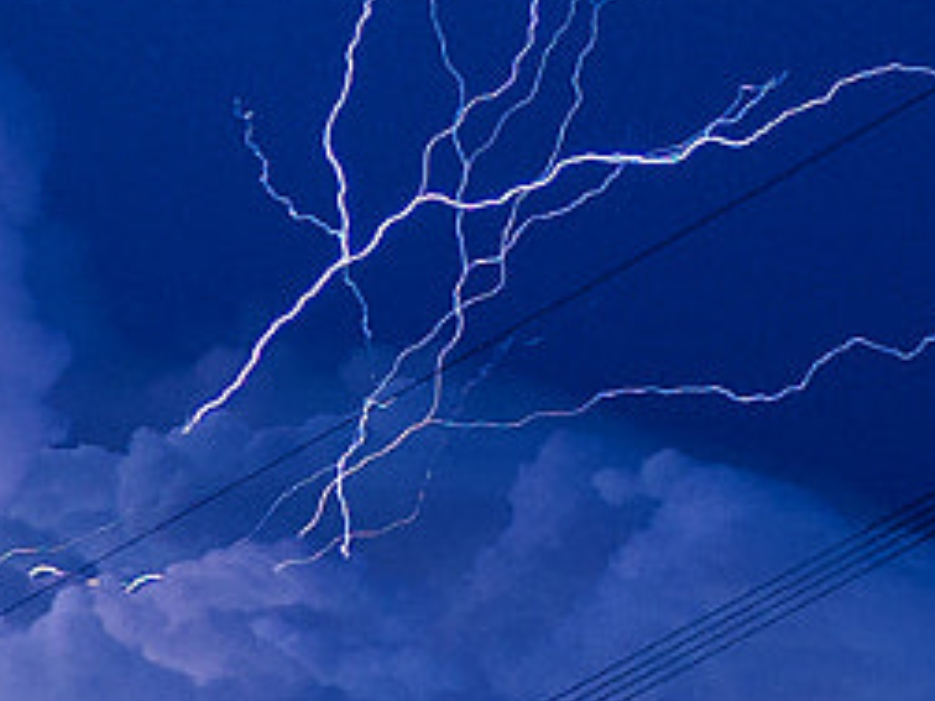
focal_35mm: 317
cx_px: -1414
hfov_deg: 6.0
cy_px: 1042
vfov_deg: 4.7
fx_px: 8562
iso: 200
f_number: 4
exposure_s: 1
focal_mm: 25
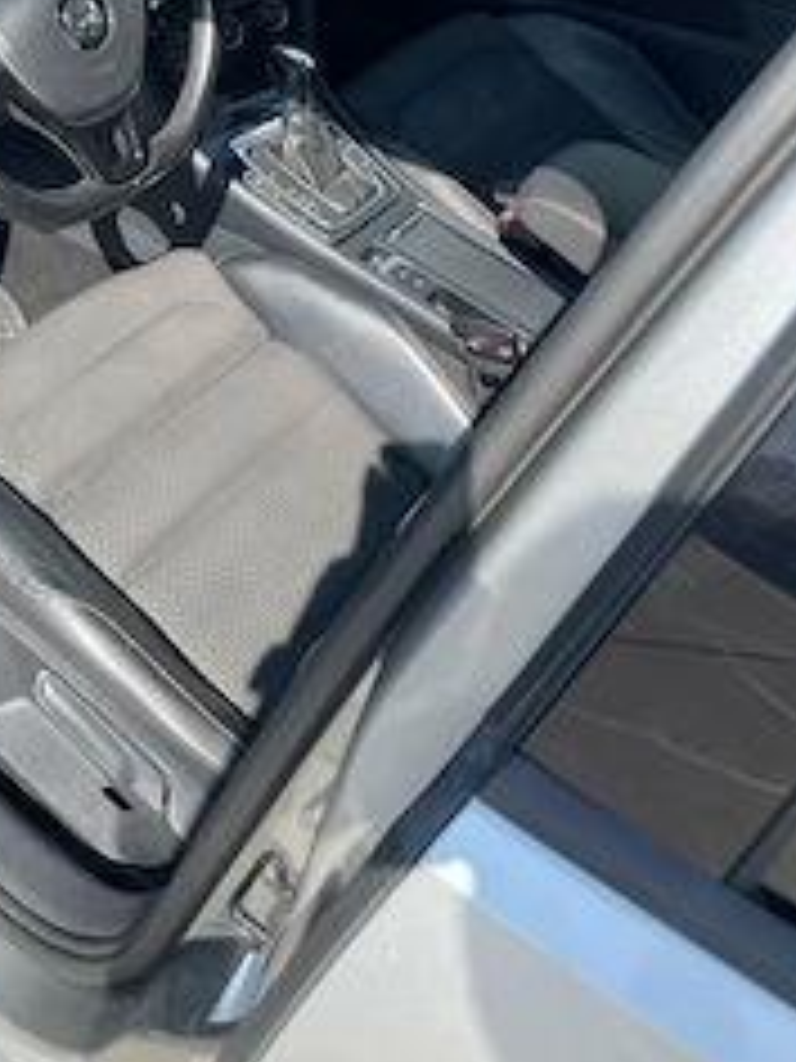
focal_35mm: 44
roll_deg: -3.4
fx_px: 1349
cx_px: 175
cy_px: 198
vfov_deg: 41.0
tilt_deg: -35.8
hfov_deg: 32.1
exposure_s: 1/1642
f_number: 1.6
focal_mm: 4.2
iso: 50
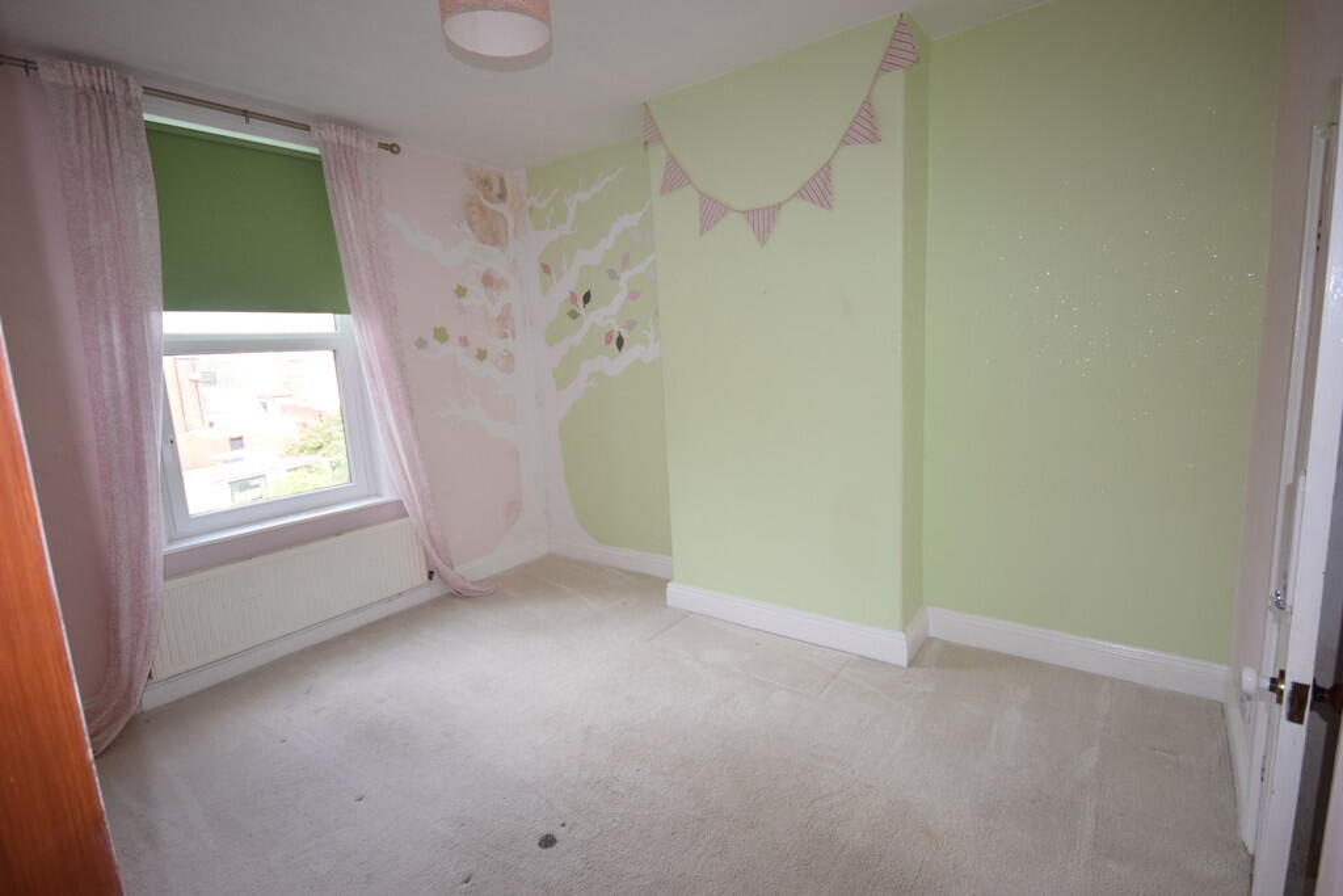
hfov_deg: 95.0
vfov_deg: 72.1
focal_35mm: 16
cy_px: 448
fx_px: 616
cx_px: 672
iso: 450
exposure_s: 1/125
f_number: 5.6
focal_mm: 11
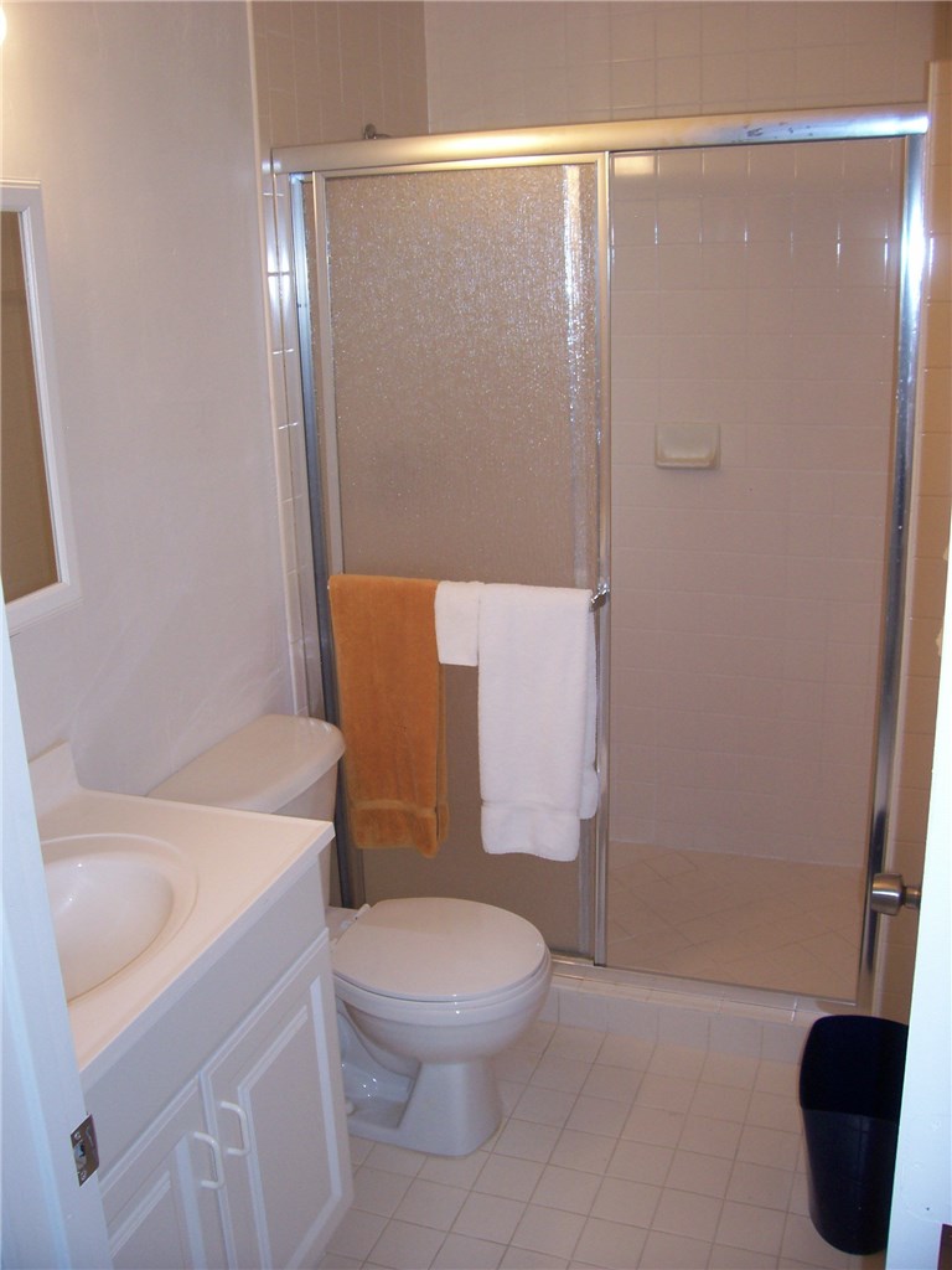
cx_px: 476
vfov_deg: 54.0
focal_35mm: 34
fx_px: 1247
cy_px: 635
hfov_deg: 41.8
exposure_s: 1/64
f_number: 2.7
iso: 80
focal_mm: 5.6
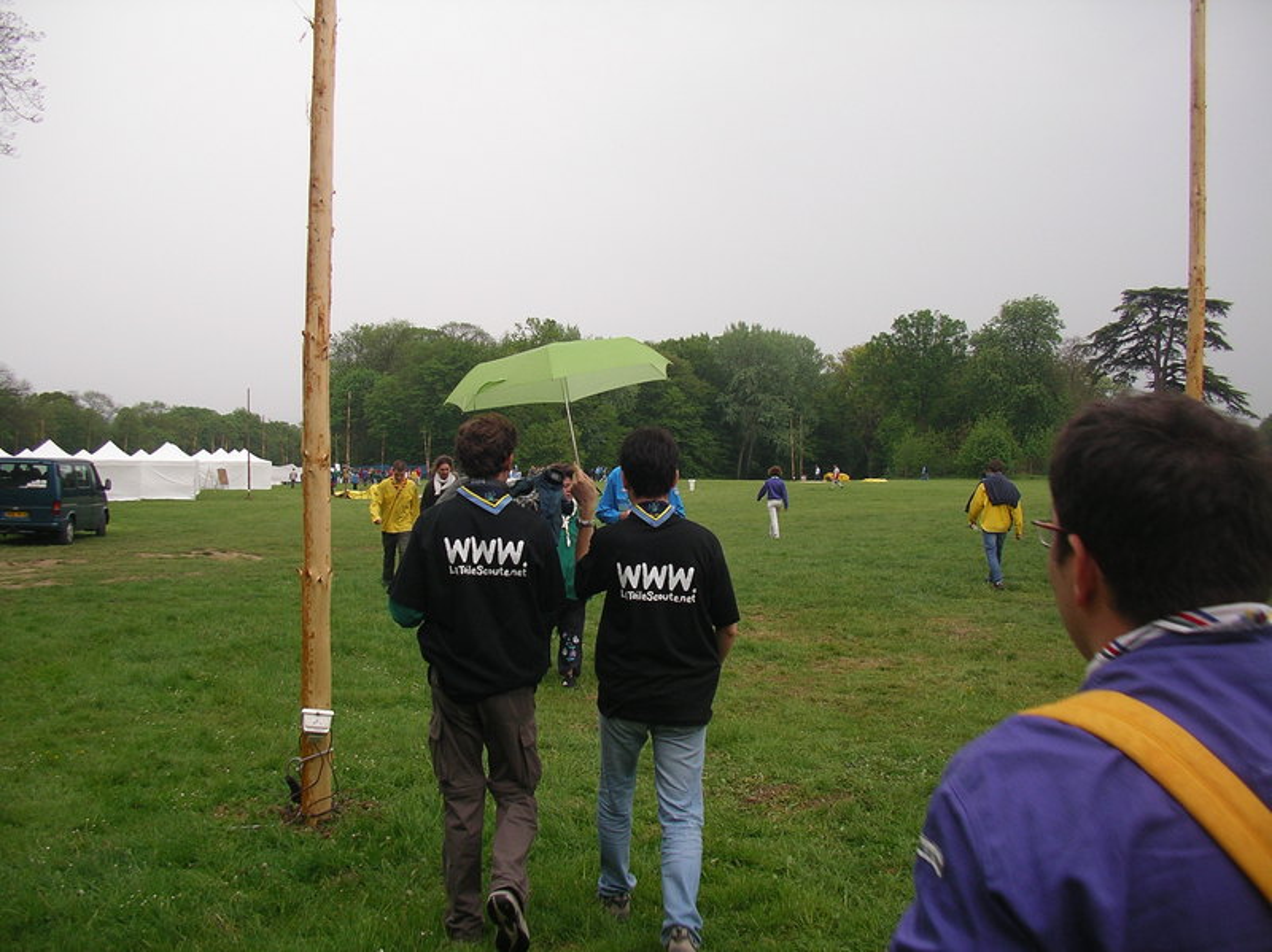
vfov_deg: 38.6
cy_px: 476
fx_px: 1359
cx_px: 636
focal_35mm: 37
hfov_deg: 50.2
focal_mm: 5.7
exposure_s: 1/160
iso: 50
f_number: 2.8
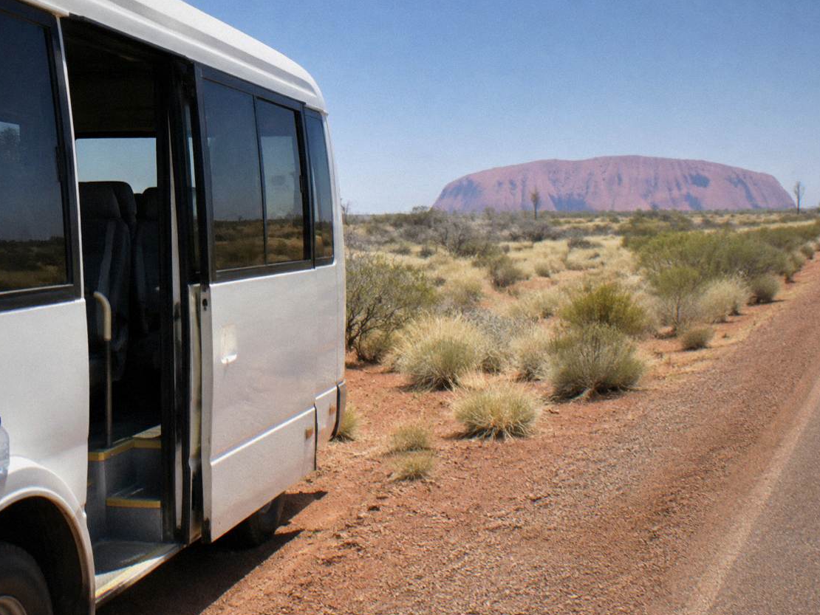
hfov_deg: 45.8
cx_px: 394
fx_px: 971
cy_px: 313
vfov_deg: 35.1
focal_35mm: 41
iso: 200
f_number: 5
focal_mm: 37
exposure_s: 1/400
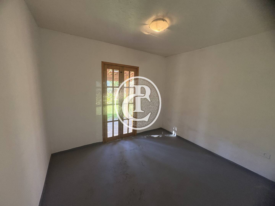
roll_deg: -2.1
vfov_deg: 85.7
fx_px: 111
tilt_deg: -9.4
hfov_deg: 102.1
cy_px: 103
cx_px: 138
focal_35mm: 14
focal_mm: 2.22
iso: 320
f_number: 2.2
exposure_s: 1/120
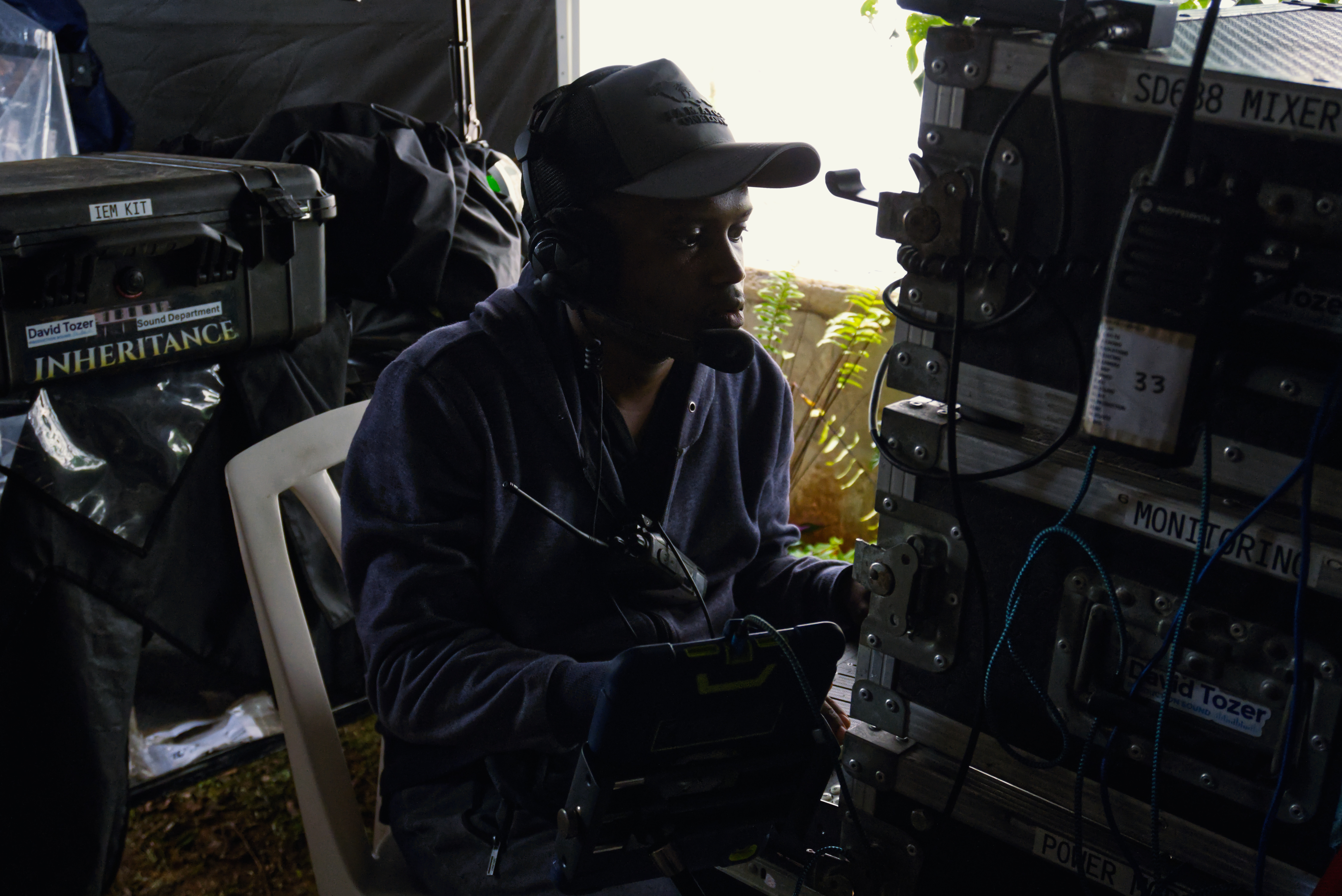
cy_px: 448
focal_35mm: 42
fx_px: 1566
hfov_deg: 46.4
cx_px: 671
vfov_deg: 31.9
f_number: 5.6
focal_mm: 28
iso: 4000
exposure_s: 1/125
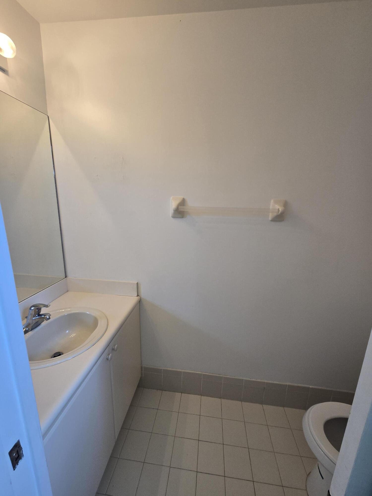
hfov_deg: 89.9
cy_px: 248
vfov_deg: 106.2
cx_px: 186
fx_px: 186
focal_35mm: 13
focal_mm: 2.2
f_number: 2.2
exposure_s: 1/60
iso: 80
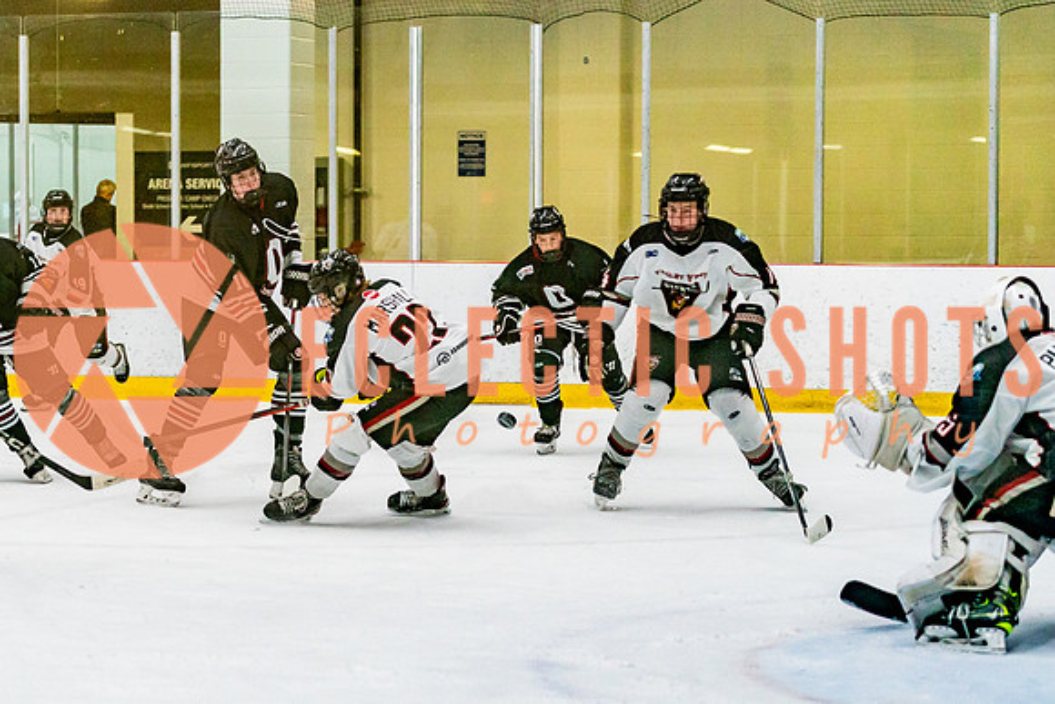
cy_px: 446
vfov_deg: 12.0
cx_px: 192
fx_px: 3355
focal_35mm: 114
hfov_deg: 17.7
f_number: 2.8
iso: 3200
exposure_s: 1/1250
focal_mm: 70
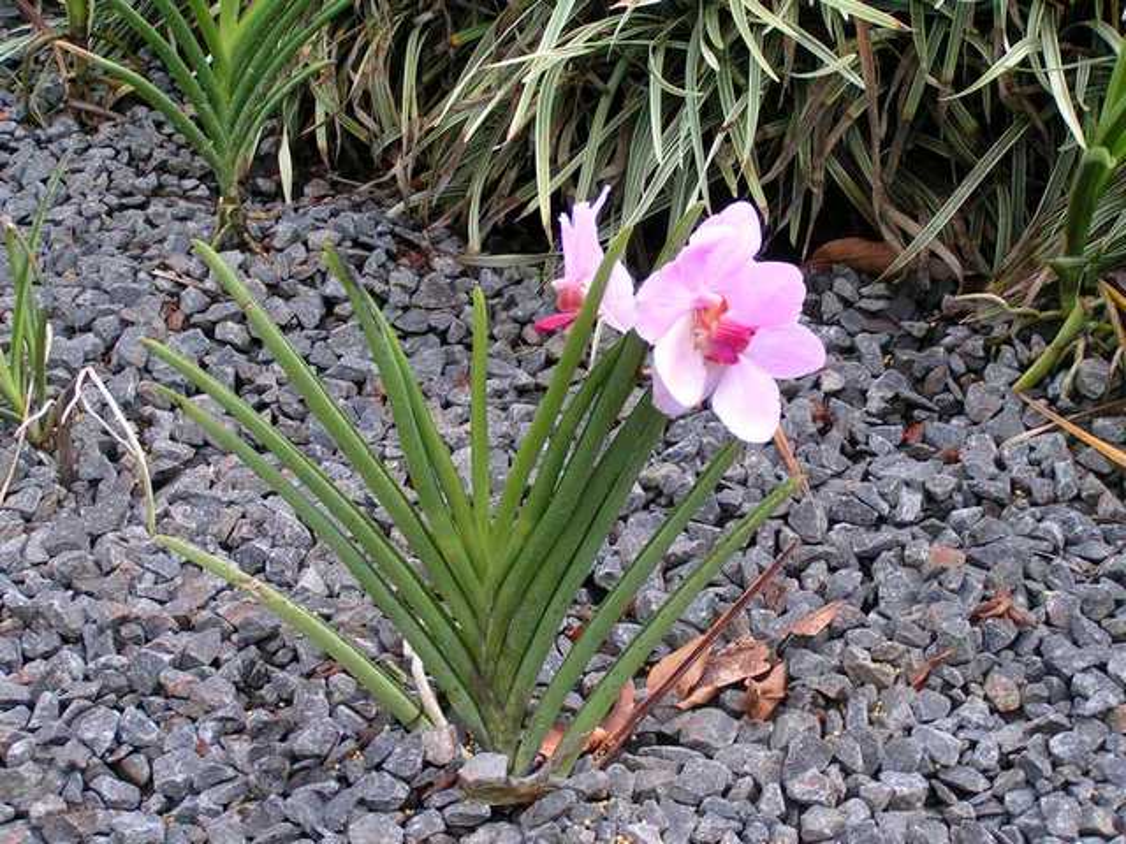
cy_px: 422
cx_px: 563
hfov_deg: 28.6
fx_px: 2212
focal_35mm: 68
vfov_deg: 21.6
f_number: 4
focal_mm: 10.5
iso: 50
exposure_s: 1/100
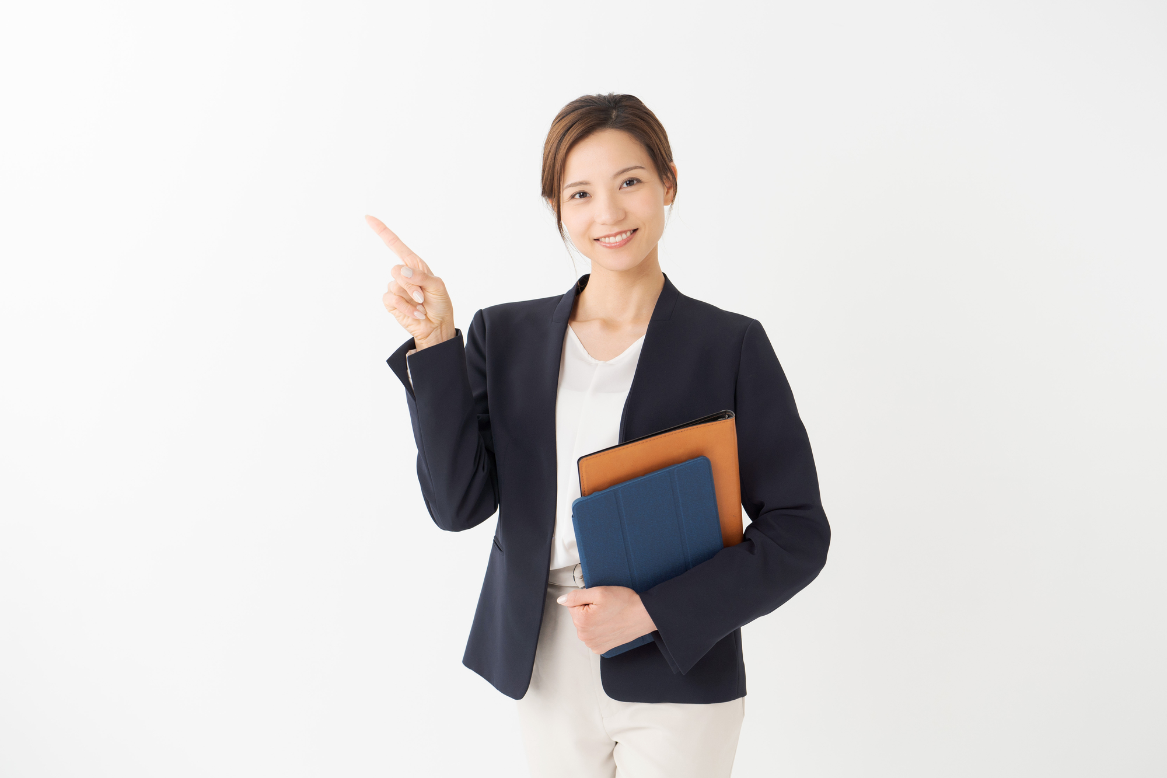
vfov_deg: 19.5
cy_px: 389
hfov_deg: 28.8
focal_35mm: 70
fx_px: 2269
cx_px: 584
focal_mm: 70
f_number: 3.5
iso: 200
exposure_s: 1/160
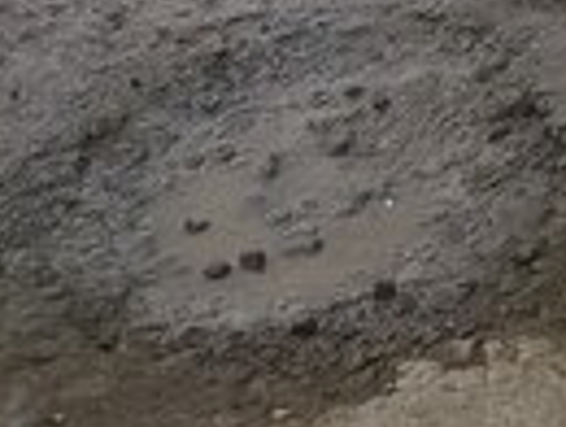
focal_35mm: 137
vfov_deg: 9.9
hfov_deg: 12.3
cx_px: 1215
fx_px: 2244
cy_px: -499
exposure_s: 1/374
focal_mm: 3.7
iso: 40
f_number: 1.9
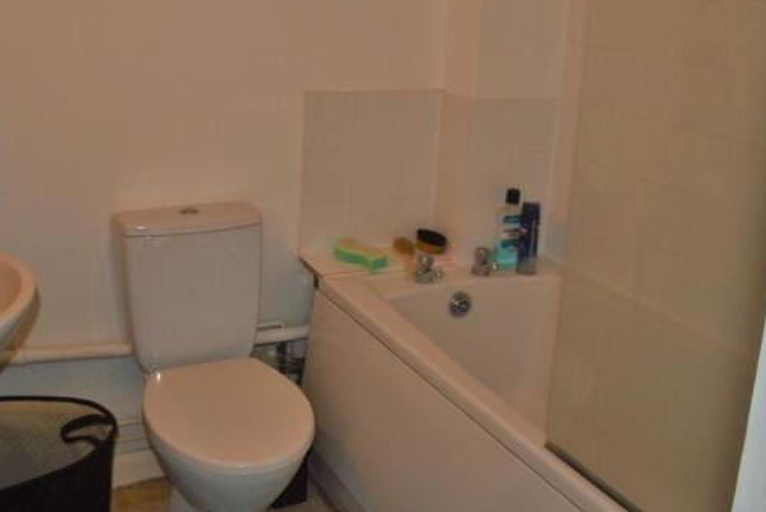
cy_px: 175
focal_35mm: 41
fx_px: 873
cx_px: 351
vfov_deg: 32.4
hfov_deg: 47.3
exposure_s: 1/60
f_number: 3.8
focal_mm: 20
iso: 360
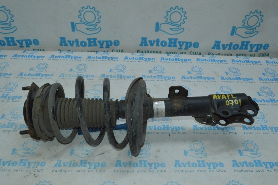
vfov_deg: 41.6
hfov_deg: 59.5
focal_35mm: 32
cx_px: 139
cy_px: 92
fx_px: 243
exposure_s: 1/200
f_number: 16
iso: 5000
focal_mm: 21
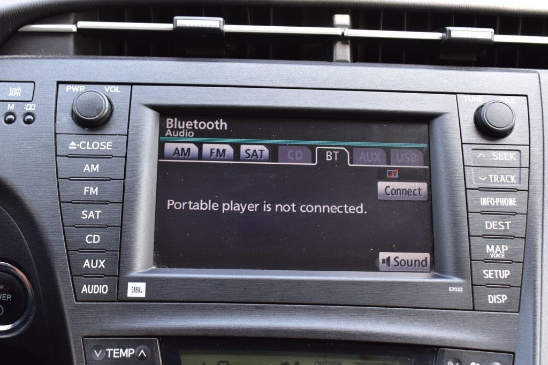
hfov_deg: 37.9
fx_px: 799
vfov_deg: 25.7
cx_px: 274
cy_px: 182
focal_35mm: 52
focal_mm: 35
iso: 400
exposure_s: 1/50
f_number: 8
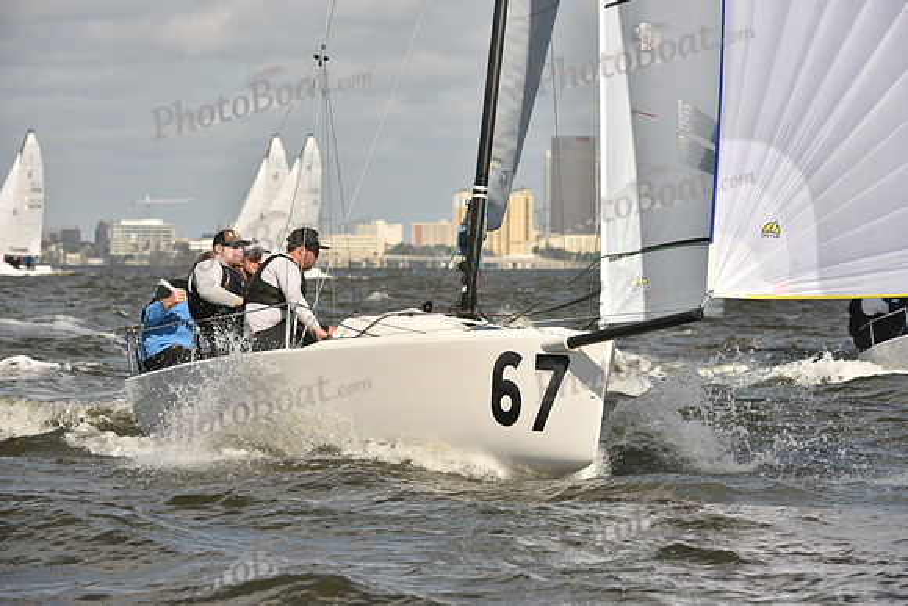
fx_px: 6307
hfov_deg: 8.2
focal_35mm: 250
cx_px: 454
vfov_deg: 5.5
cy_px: 303
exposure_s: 1/1250
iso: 500
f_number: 11
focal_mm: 250
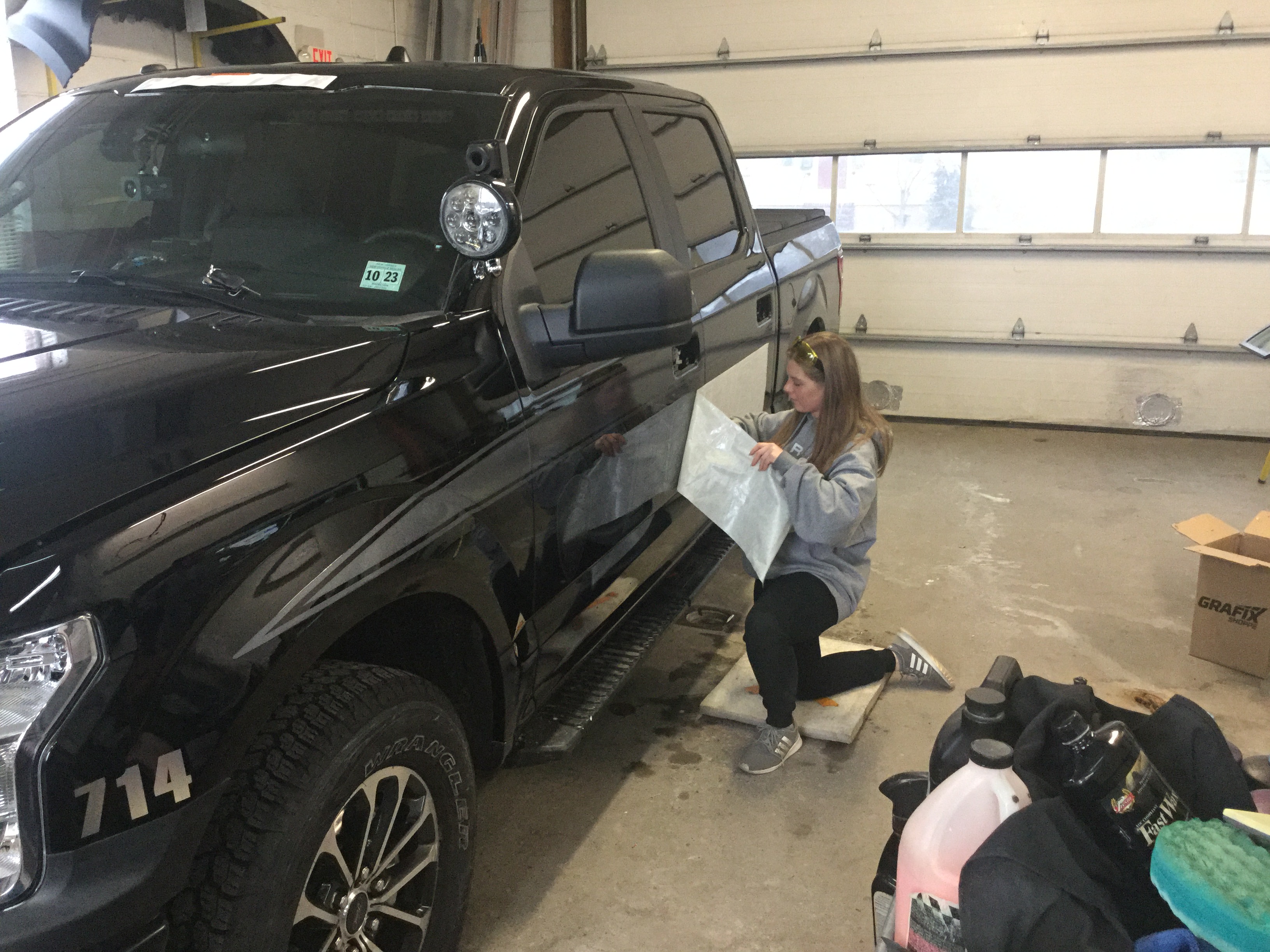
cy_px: 476
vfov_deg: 45.4
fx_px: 1137
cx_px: 635
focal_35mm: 31
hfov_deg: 58.4
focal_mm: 3.3
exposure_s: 1/33
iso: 250
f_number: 2.4
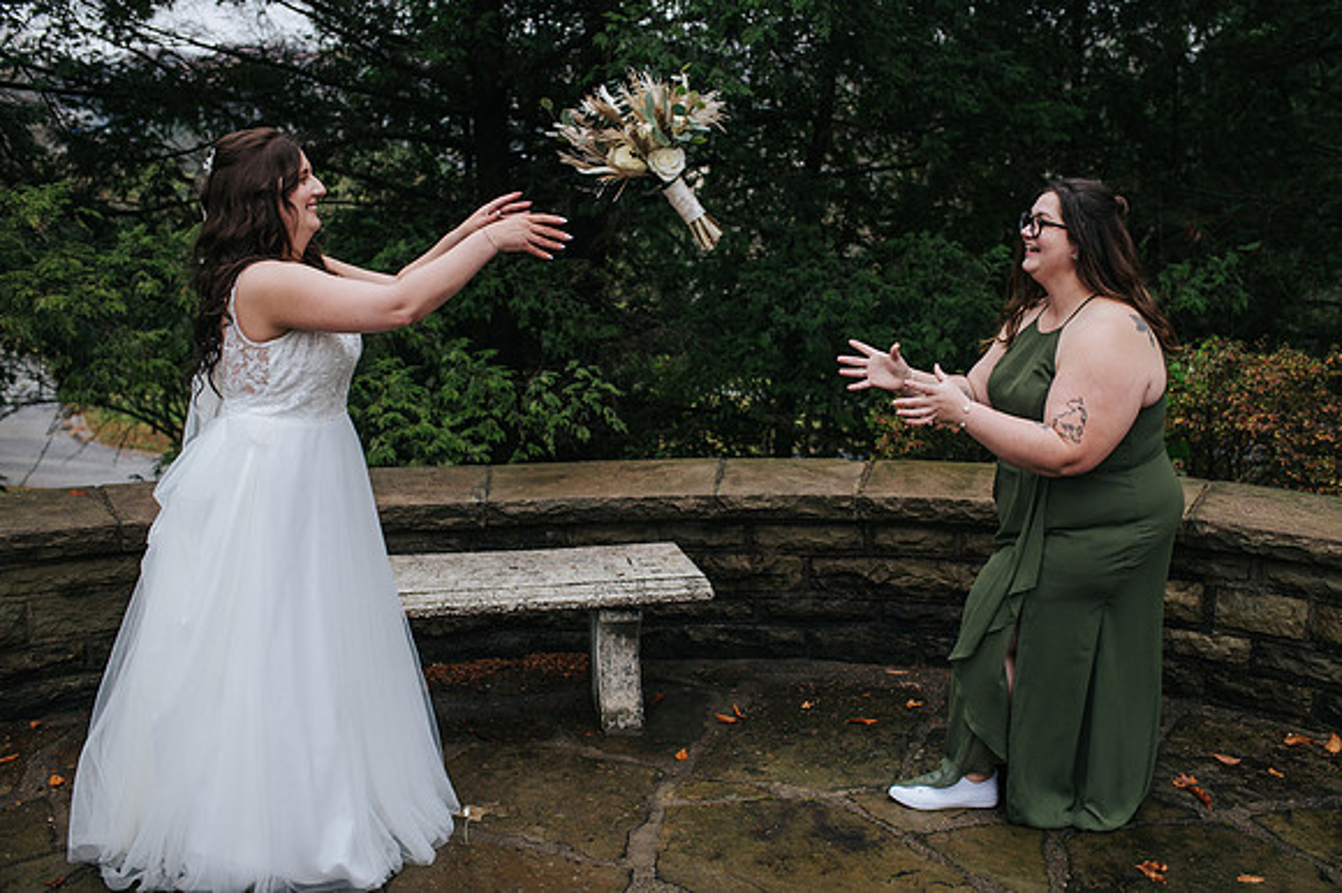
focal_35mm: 36
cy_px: 429
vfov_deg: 36.5
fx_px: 1355
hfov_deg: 52.7
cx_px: 697
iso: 800
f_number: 3.2
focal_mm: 35
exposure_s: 1/400
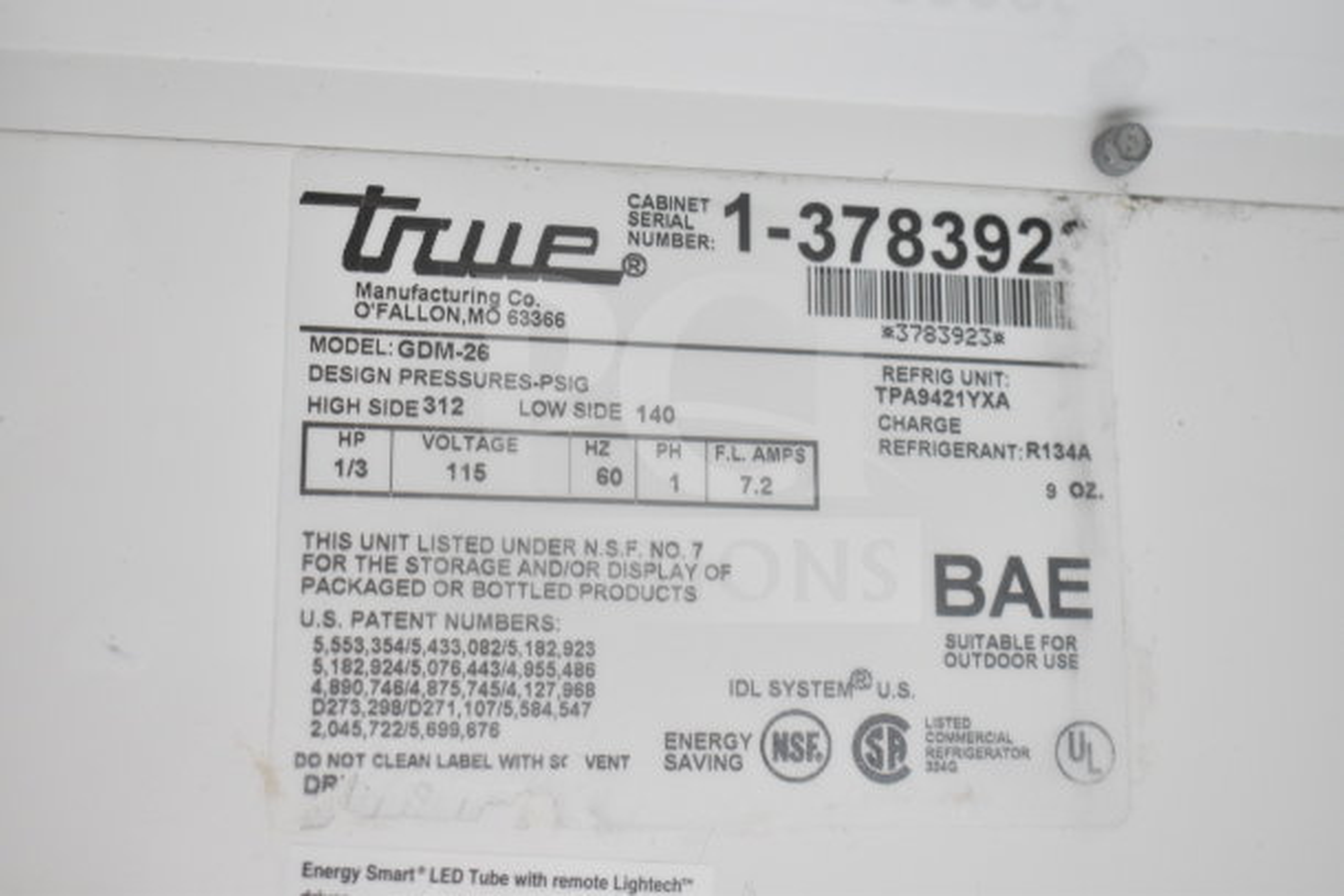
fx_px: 1904
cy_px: 448
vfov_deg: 26.5
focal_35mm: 51
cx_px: 672
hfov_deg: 38.9
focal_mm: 34
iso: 900
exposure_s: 1/50
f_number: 4.5
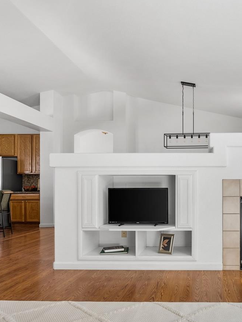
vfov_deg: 63.1
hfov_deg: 46.8
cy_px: 187
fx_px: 261
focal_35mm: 28
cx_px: 198
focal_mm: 16
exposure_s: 1/1.67
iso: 200
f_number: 8
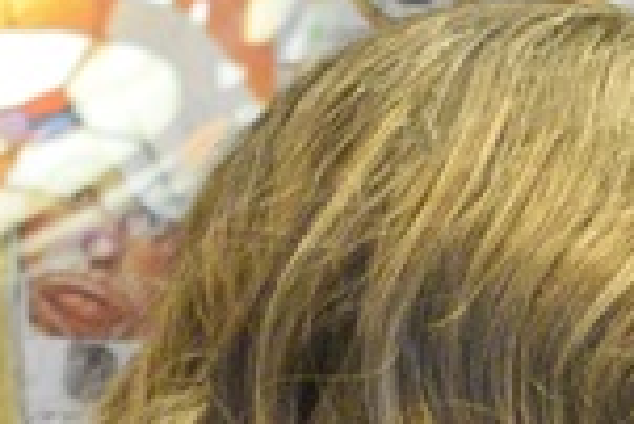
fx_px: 10065
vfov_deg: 2.4
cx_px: 1134
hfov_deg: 3.6
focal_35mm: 571
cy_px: 1515
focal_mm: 48
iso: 6400
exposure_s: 1/50
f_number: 5.3
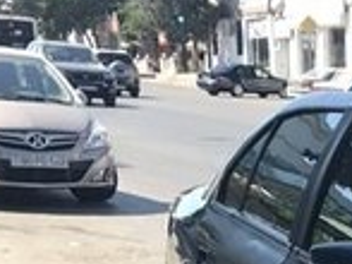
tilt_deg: -15.1
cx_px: 680
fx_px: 1280
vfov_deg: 10.9
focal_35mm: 126
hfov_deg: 13.6
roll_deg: -1.3
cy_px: 491
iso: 20
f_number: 1.8
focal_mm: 3.99
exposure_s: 1/651
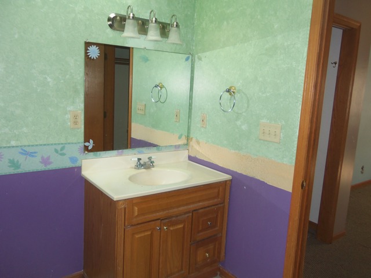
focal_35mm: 28
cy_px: 139
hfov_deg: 63.4
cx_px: 186
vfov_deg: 49.7
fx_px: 300
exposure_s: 1/40
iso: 125
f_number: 3.9
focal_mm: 5.1
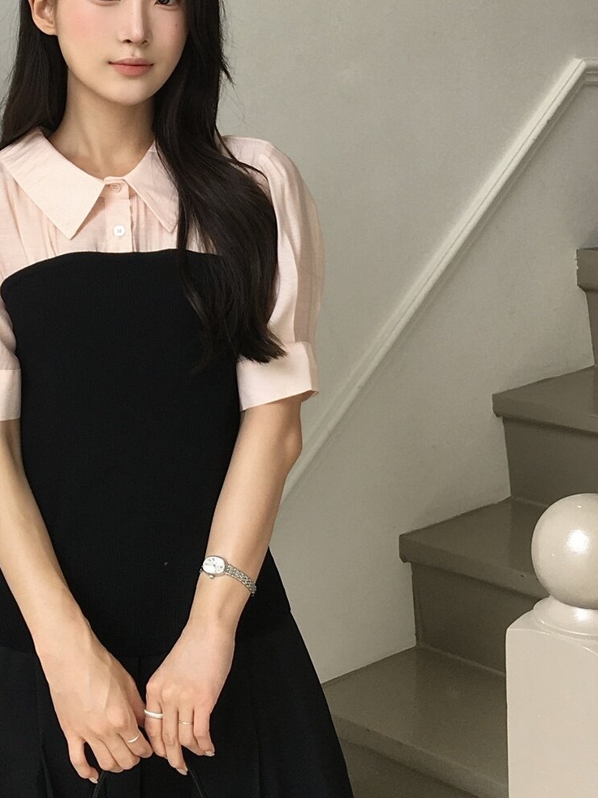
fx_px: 1359
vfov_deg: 32.4
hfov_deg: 24.4
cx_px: 126
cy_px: 270
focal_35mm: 59
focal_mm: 4.15
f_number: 2.2
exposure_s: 1/120
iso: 25
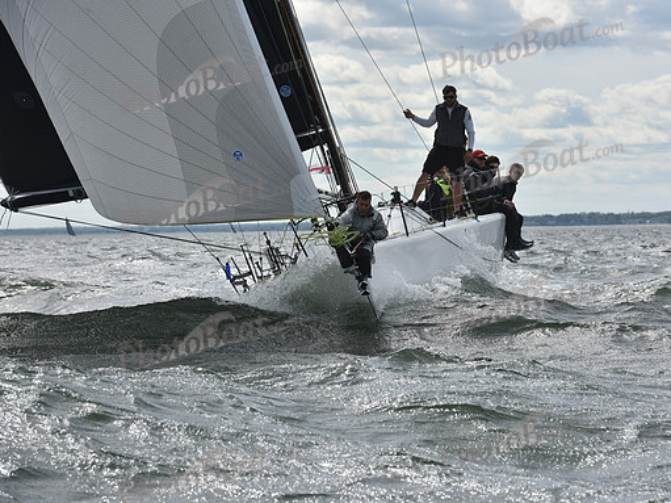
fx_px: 3701
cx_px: 372
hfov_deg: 10.4
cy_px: 253
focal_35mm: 191
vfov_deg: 7.8
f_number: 10
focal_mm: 175
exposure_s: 1/1000
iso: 320
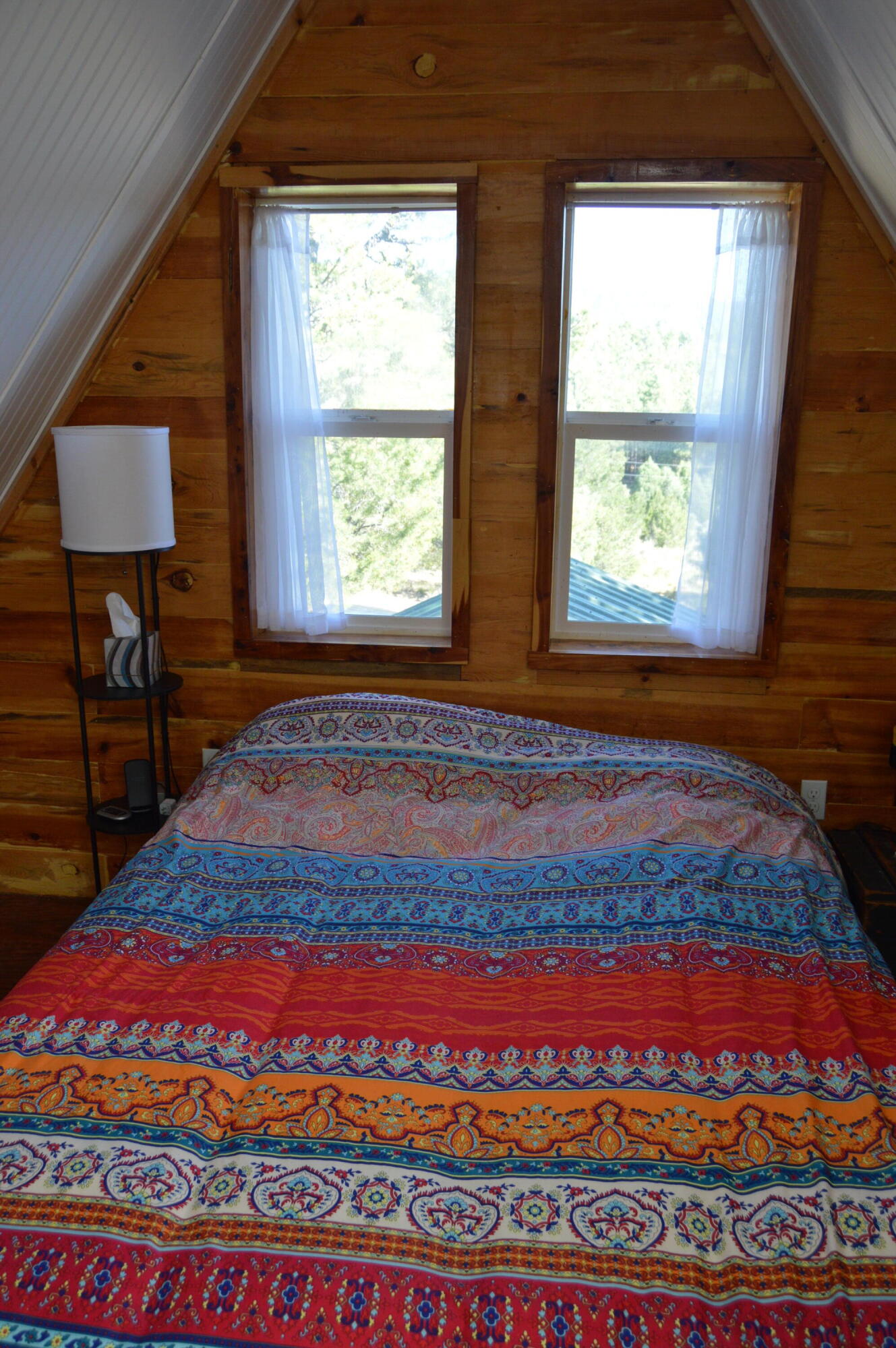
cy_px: 674
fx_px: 1010
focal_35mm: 27
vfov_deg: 67.4
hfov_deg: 47.8
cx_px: 448
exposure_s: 1/100
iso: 400
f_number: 5
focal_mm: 18
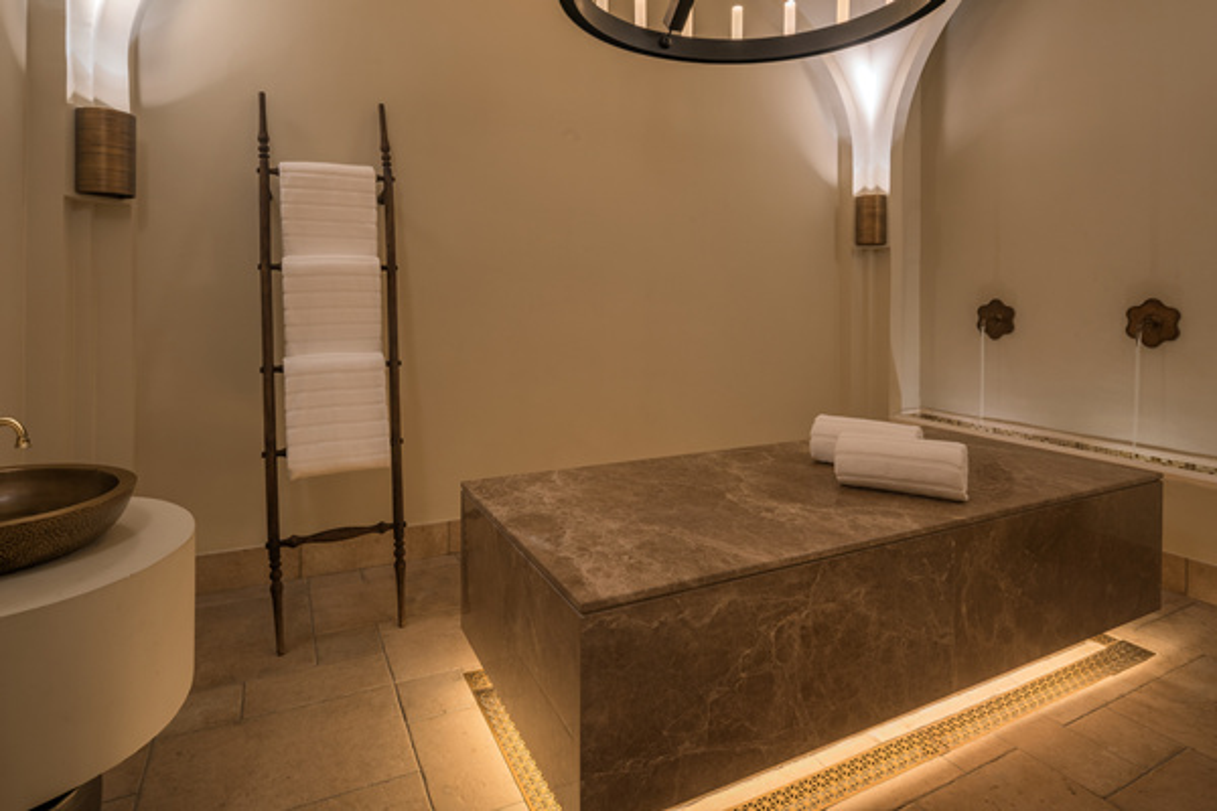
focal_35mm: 19
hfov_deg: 86.9
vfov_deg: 64.6
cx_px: 608
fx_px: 642
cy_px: 406
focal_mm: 19
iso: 100
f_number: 11
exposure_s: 6
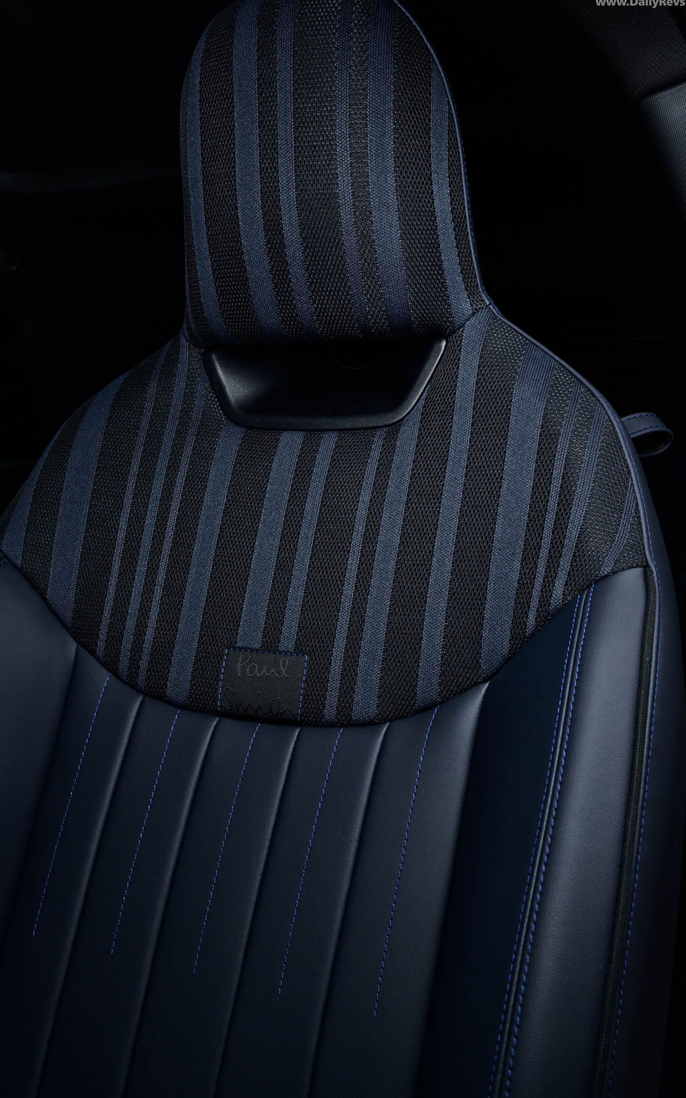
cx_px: 308
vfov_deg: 50.4
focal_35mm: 39
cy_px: 538
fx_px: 1166
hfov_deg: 32.7
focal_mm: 45
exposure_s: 1/40
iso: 3200
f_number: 14
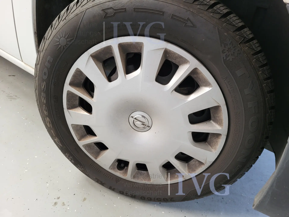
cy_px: 108
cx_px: 144
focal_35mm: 26
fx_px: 217
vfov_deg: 53.1
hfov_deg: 67.3
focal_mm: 5.4
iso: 250
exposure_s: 1/100
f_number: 1.8
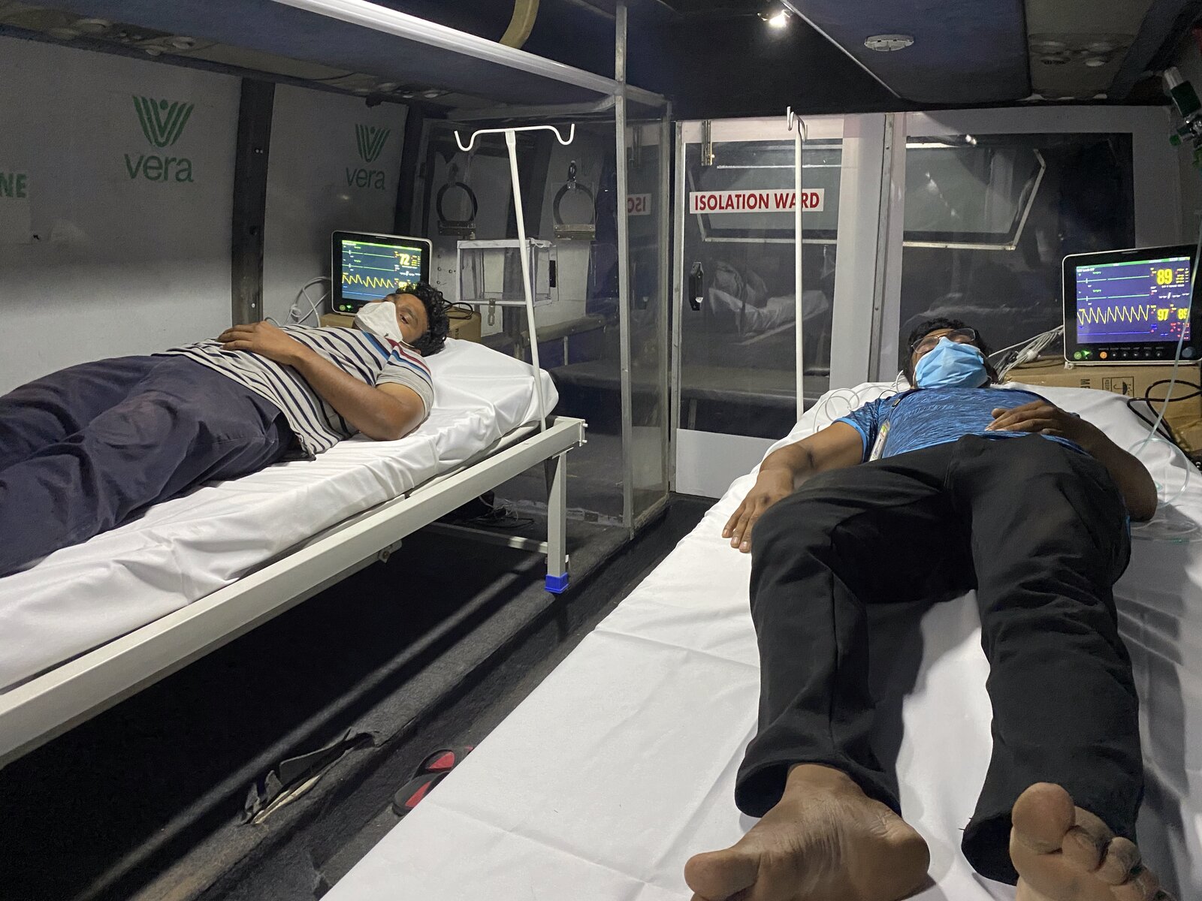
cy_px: 450
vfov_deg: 53.1
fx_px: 903
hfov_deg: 67.3
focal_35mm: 26
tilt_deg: -15.1
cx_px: 601
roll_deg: +1.1
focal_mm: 4.25
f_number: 1.8
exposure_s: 1/34
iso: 640
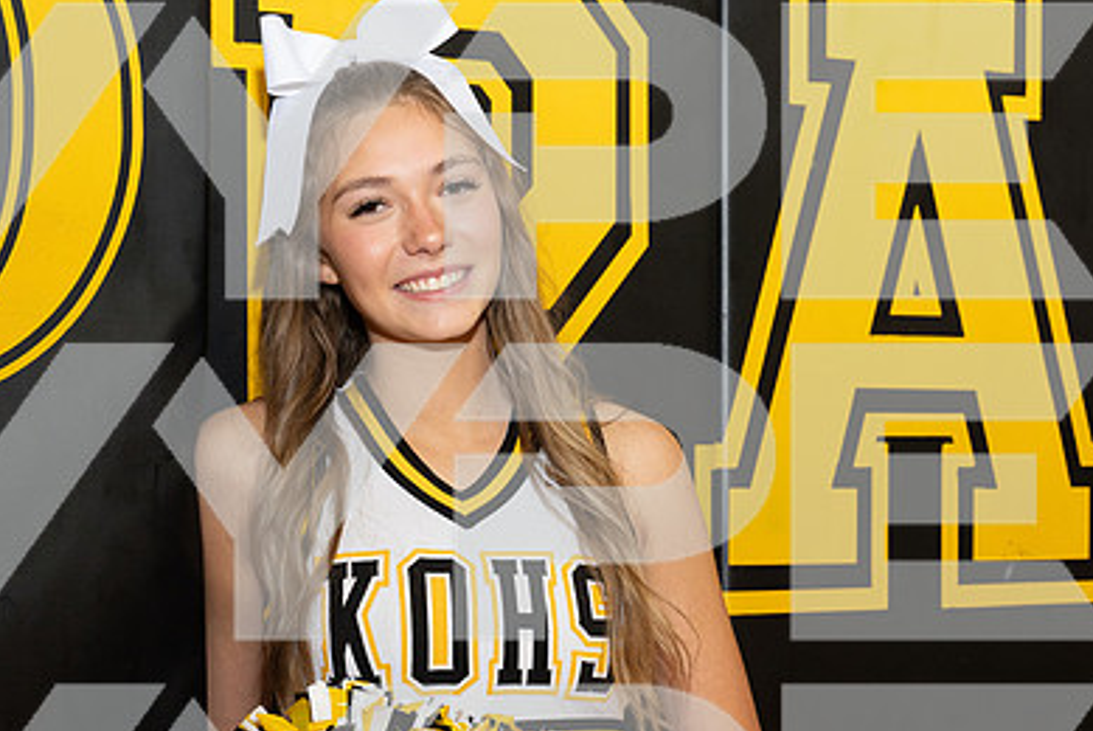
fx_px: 2491
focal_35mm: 82
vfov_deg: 16.6
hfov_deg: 24.7
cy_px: 493
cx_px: 399
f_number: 6.3
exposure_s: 1/250
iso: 800
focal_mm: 55
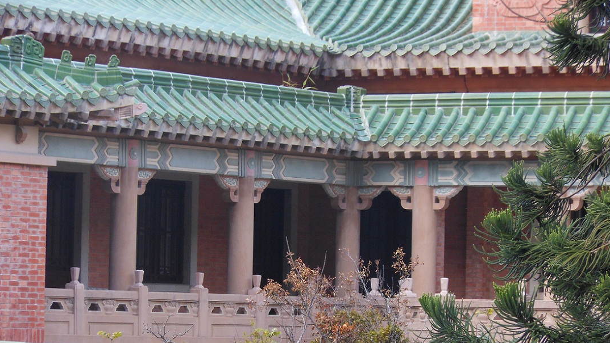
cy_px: 224
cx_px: 304
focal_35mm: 182
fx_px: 2944
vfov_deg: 6.7
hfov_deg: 11.8
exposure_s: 1/80
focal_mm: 29.8
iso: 200
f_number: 5.5
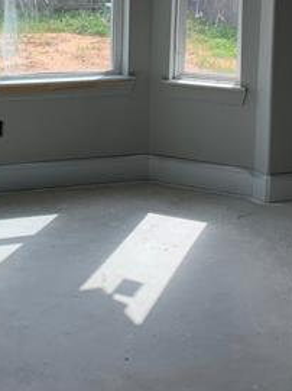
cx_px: 32
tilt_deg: -5.4
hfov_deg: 19.5
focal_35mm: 74
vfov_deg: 25.5
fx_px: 834
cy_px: 33
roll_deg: -0.8
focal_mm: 4.25
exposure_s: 1/497
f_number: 1.8
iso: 25
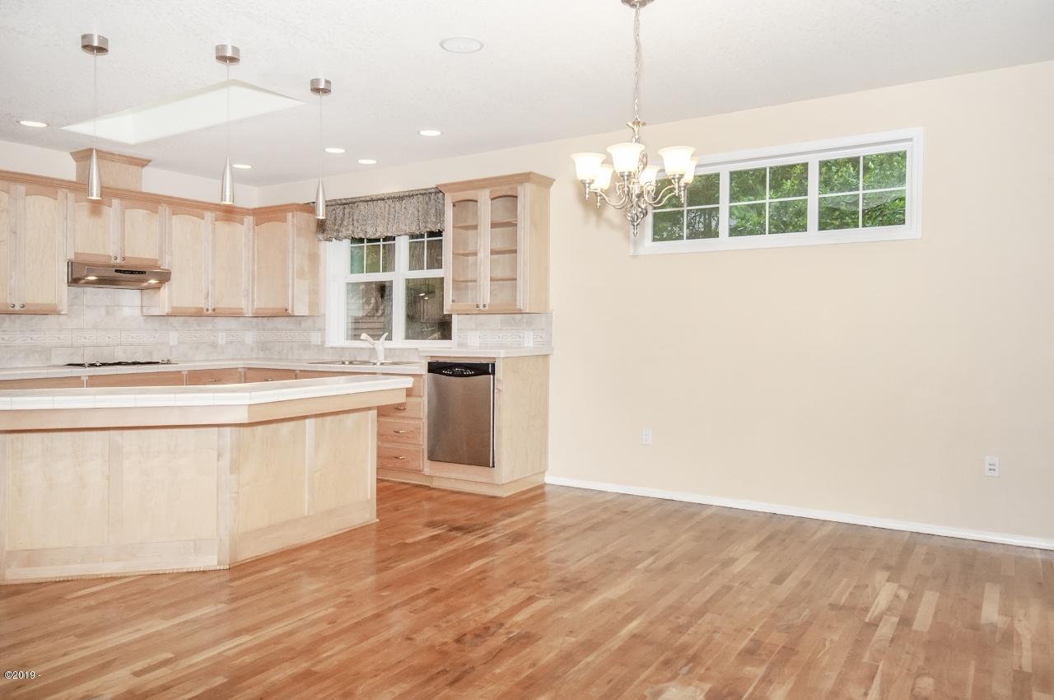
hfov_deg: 53.2
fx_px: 1053
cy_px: 350
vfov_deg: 36.8
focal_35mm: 36
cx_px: 527
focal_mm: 24
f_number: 8
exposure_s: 1/125
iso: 400
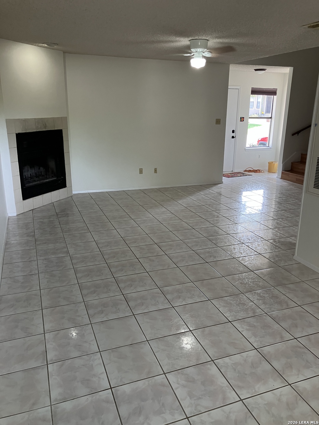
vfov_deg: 63.4
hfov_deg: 49.7
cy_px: 212
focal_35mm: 28
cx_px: 160
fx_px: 344
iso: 100
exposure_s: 1/60
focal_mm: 3.99
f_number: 1.8
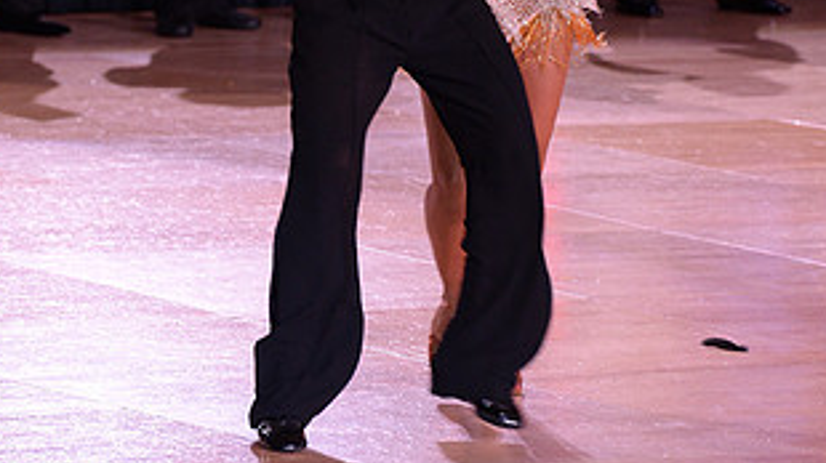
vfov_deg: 3.2
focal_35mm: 382
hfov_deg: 5.7
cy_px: -101
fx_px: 8362
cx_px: 388
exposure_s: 1/250
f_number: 5
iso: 2000
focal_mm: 195
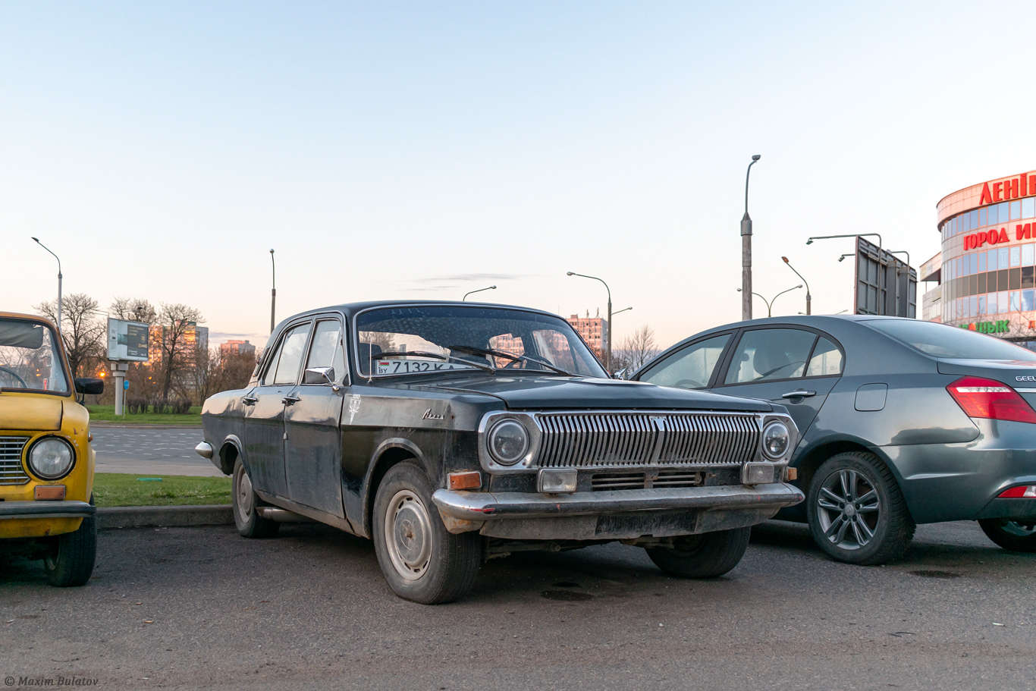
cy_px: 346
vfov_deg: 40.0
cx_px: 518
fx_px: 950
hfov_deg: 57.2
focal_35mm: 33
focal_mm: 22
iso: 400
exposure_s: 1/250
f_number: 3.8
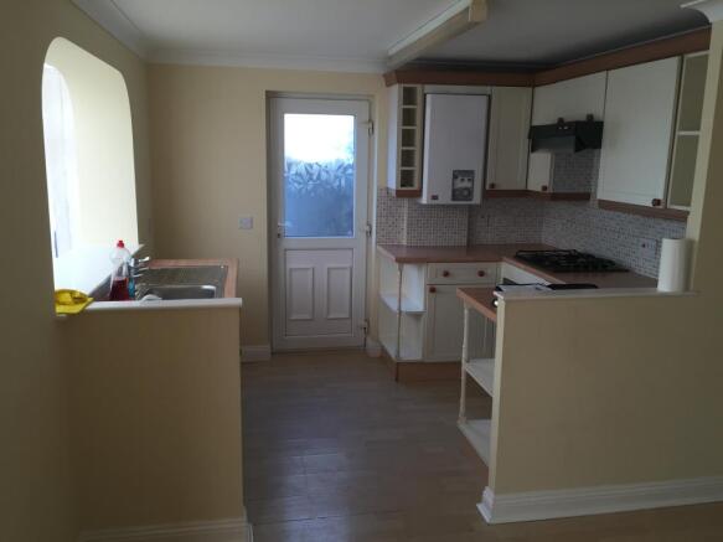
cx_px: 362
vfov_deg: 48.2
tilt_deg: -11.6
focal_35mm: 29
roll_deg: -2.0
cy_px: 271
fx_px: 606
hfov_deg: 61.7
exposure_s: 1/120
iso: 32
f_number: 2.2
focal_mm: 4.15
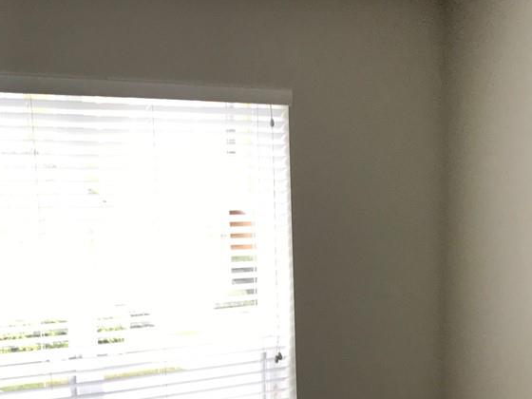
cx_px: 312
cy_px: 521
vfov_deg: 17.3
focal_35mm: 80
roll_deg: +1.4
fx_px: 1229
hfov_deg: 24.4
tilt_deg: -15.6
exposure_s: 1/120
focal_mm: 3.99
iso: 32
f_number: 1.8
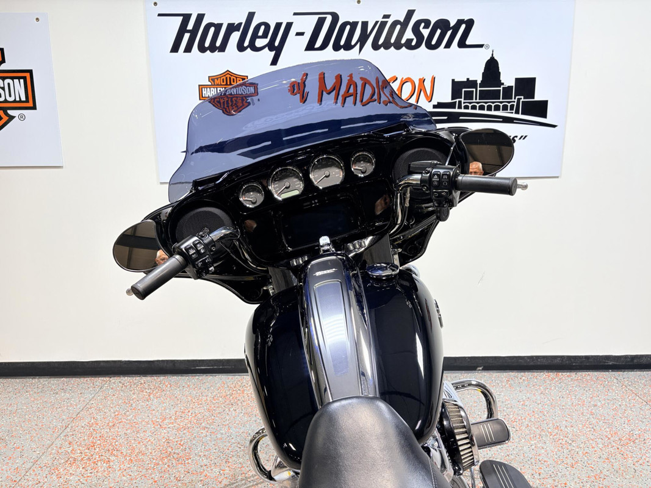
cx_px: 326
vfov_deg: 53.1
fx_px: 489
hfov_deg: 67.3
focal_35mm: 26
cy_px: 244
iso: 40
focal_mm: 5.96
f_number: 1.6
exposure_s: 1/120
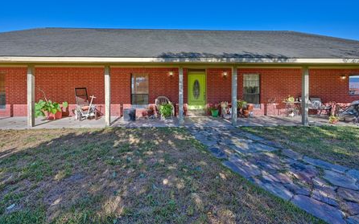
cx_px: 173
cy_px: 94
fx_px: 157
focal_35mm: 16
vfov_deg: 70.8
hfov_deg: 97.8
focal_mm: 14
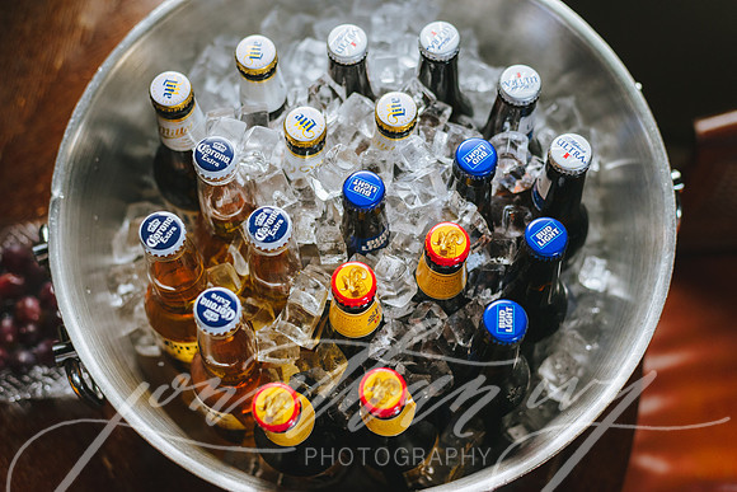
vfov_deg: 27.0
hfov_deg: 39.6
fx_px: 1024
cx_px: 368
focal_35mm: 50
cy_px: 246
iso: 1600
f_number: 2.8
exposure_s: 1/320
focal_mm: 50
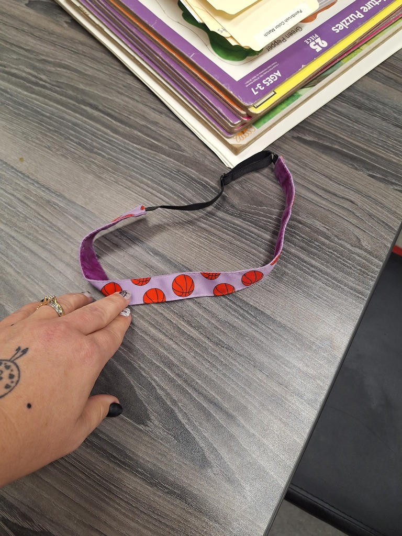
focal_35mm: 23
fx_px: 356
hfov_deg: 58.9
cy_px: 268
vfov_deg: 73.9
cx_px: 201
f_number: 1.8
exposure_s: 1/60
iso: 64
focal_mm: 5.54
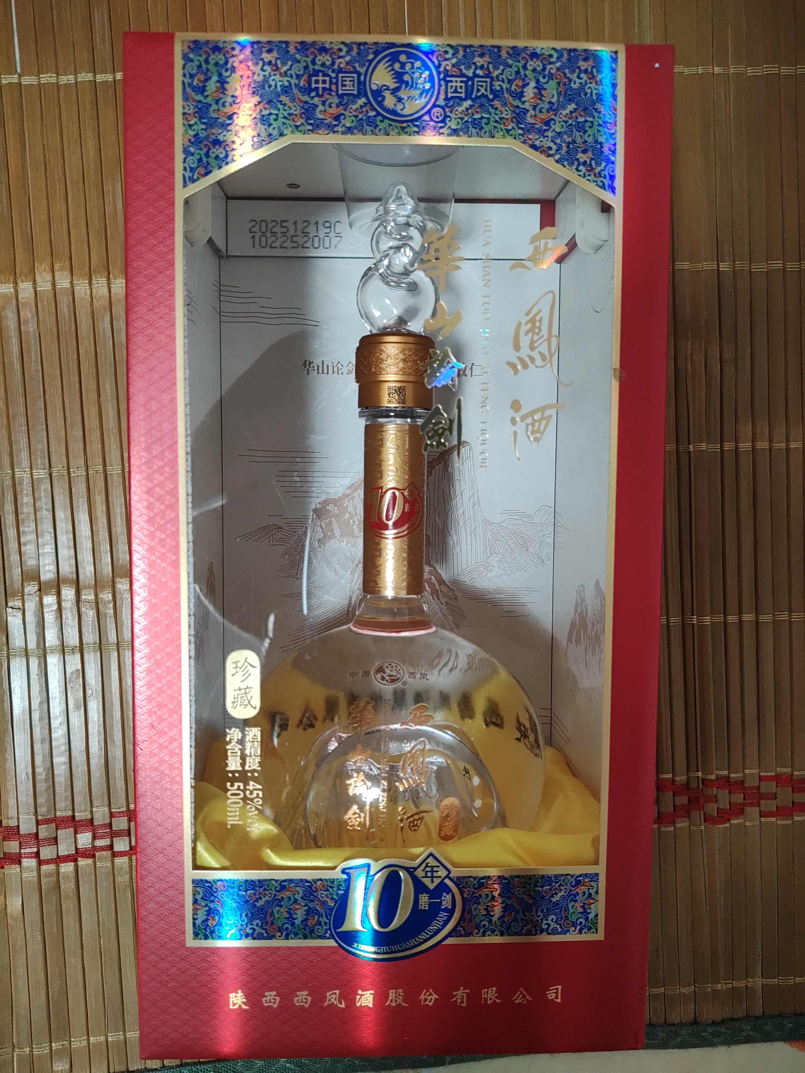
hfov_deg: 53.1
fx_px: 806
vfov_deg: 67.3
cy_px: 536
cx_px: 402
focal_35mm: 26
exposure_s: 1/50
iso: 898
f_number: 1.8
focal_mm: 4.25
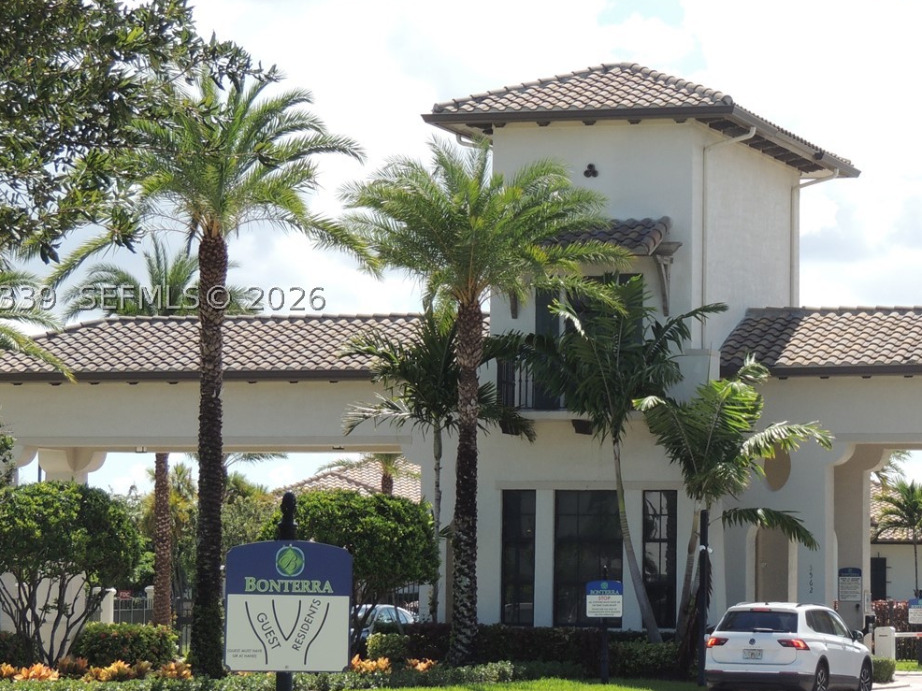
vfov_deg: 10.7
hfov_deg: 14.3
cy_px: 297
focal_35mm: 138
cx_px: 612
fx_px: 3675
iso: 100
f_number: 4
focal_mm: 15.1
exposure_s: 1/500
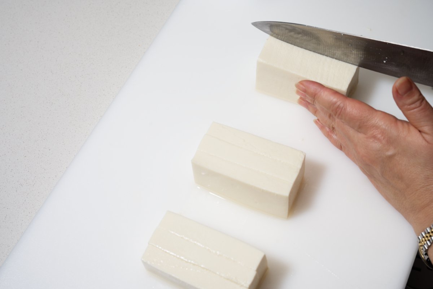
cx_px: 216
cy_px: 144
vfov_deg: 25.5
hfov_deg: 37.5
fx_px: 637
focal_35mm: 53
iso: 100
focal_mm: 53
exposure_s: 1/100
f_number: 9
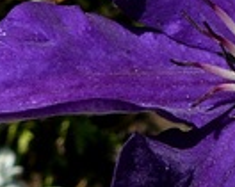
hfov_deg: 16.3
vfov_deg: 13.5
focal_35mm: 114
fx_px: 791
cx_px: 265
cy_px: 100
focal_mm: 5.2
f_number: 5
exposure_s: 1/500
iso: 80
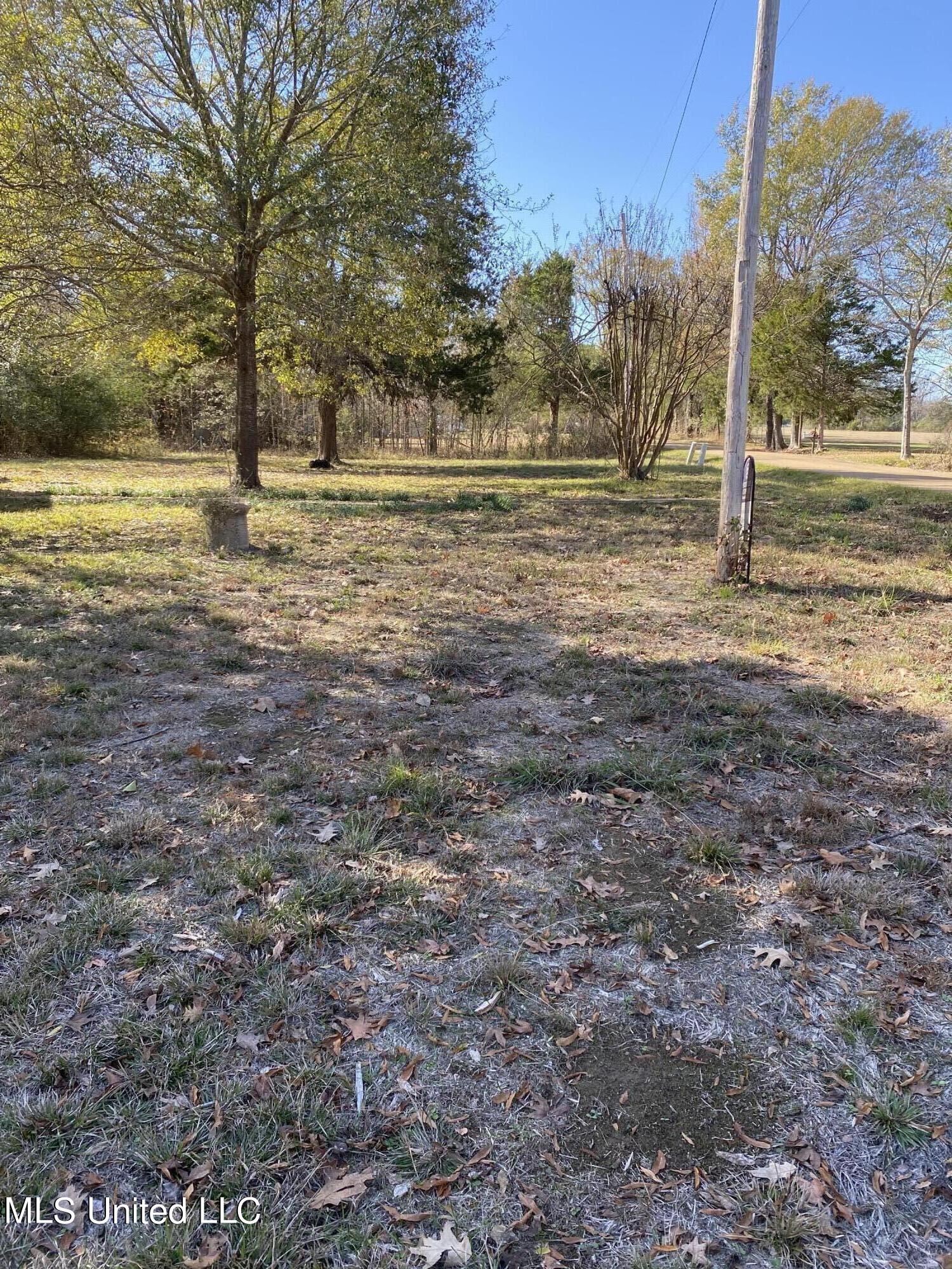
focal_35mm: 26
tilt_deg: -11.9
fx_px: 953
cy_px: 634
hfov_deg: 53.1
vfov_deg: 67.3
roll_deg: -0.8
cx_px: 476
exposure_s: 1/456
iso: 32
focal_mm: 4.25
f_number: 1.8
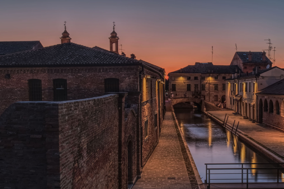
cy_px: 117
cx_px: 172
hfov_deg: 41.7
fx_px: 371
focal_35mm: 47
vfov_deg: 28.5
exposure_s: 25
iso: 100
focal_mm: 35
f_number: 8
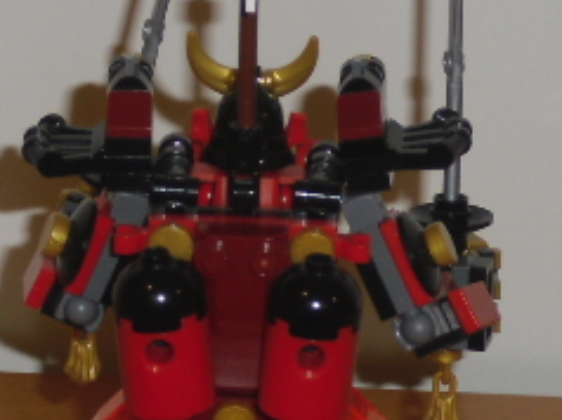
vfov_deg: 6.3
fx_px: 3844
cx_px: 298
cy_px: 304
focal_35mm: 237
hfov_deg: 8.4
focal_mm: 15.7
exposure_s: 1/60
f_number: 5.1
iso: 200
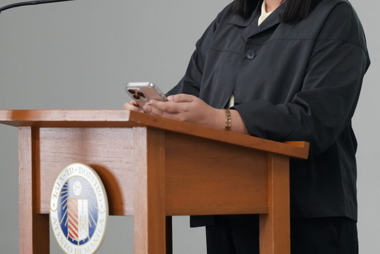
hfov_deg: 6.1
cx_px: 186
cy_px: 54
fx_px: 3547
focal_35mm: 336
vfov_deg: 4.1
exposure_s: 1/200
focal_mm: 153
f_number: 2.8
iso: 4000
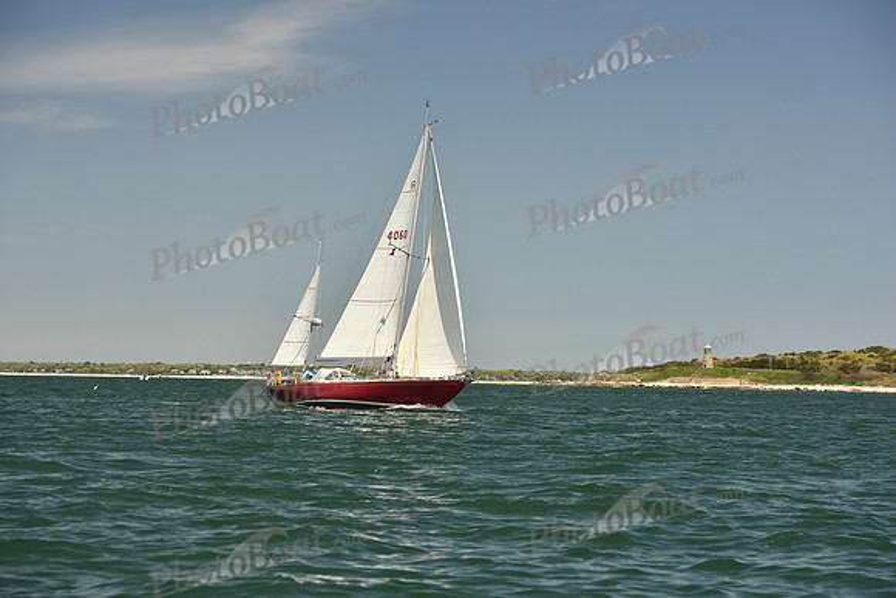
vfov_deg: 14.0
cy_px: 299
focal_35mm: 98
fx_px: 2440
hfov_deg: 20.8
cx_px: 448
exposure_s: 1/800
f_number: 5.6
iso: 250
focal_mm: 98
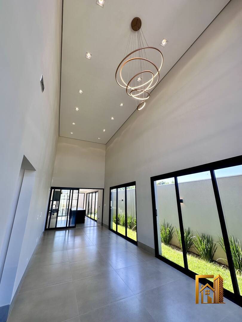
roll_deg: -1.5
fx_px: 130
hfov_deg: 85.7
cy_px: 161
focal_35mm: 14
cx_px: 121
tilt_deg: +18.9
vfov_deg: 102.1
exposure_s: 1/204
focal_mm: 2.22
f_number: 2.2
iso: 40
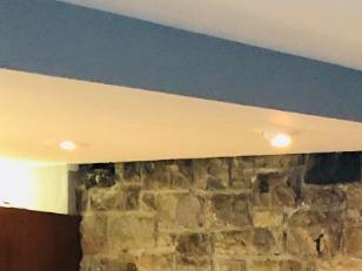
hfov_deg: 13.9
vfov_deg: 10.8
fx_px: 1370
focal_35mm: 131
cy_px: 427
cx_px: 583
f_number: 1.8
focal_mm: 3.99
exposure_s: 1/6
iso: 80
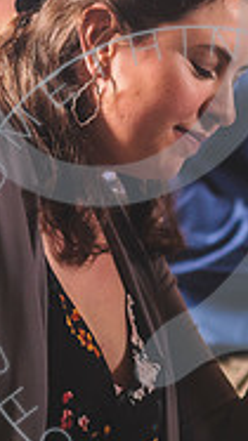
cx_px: 314
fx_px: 3231
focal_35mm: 276
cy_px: 70
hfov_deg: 4.4
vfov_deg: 7.8
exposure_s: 1/200
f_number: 2.8
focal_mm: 85
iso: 800
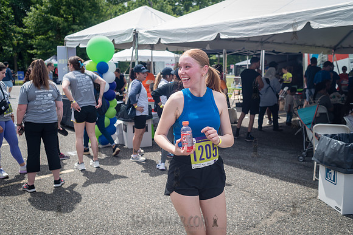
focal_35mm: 35
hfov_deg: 54.4
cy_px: 118
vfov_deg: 37.9
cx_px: 176
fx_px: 343
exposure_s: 1/1000
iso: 200
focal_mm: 35
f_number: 4
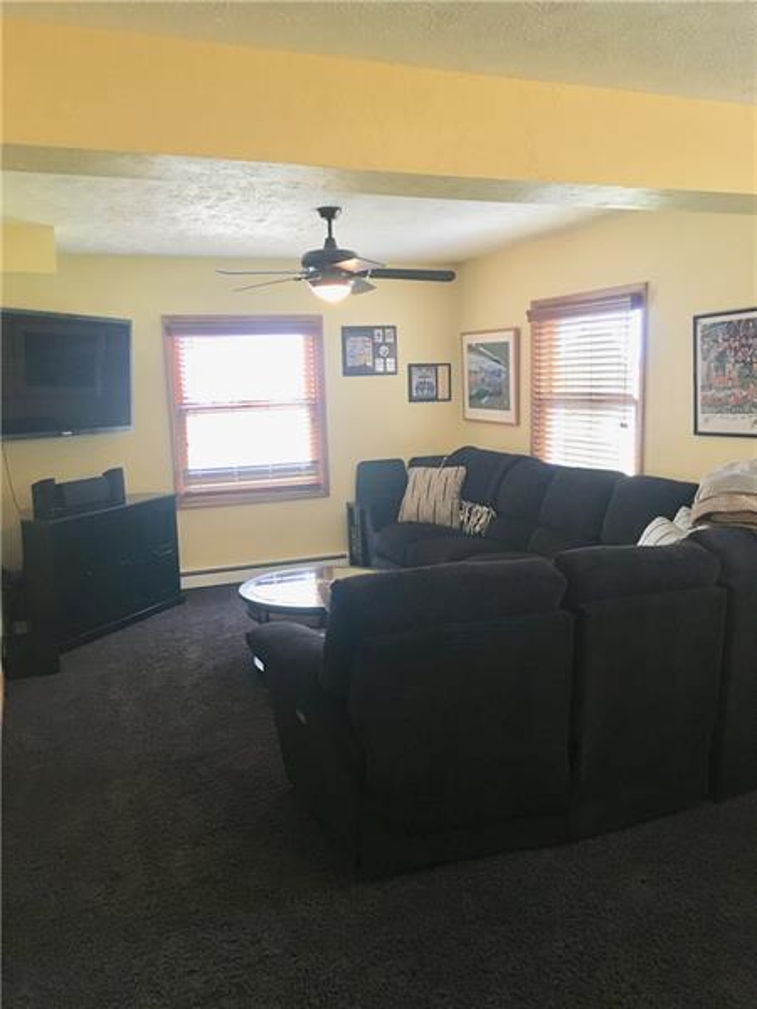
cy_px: 504
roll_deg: +1.2
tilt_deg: -7.8
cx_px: 378
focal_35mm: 29
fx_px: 846
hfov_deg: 48.2
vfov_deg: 61.7
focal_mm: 4.15
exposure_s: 1/30
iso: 125
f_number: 2.2
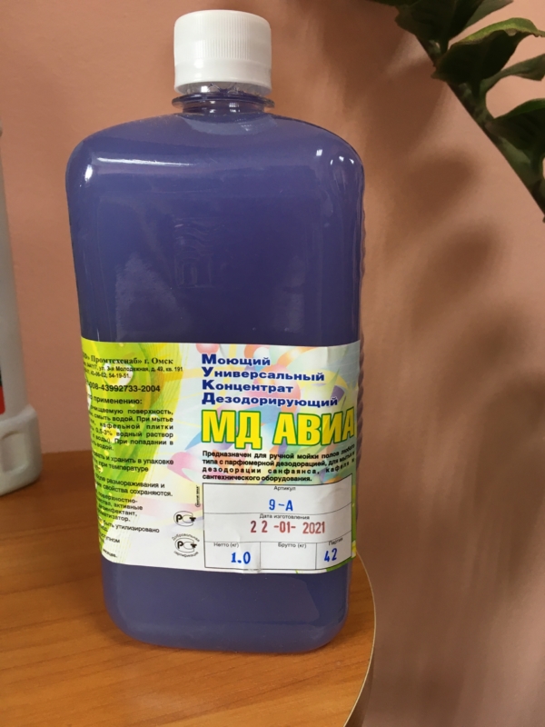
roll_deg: -0.1
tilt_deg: -14.3
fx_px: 609
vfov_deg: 61.7
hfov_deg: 48.2
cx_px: 272
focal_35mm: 29
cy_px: 364
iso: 40
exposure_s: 1/33
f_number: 2.2
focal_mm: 4.15
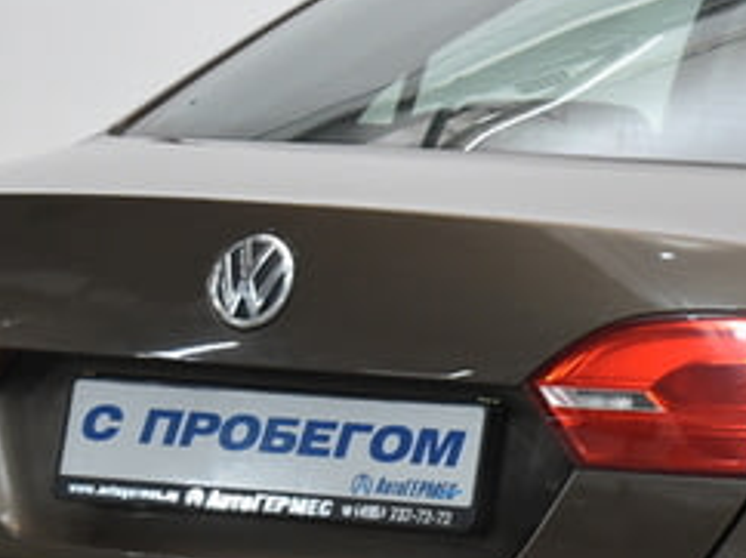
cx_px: 940
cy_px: 466
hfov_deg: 9.1
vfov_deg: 6.9
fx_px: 4629
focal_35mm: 215
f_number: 5
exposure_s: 1/60
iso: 1100
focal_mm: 40
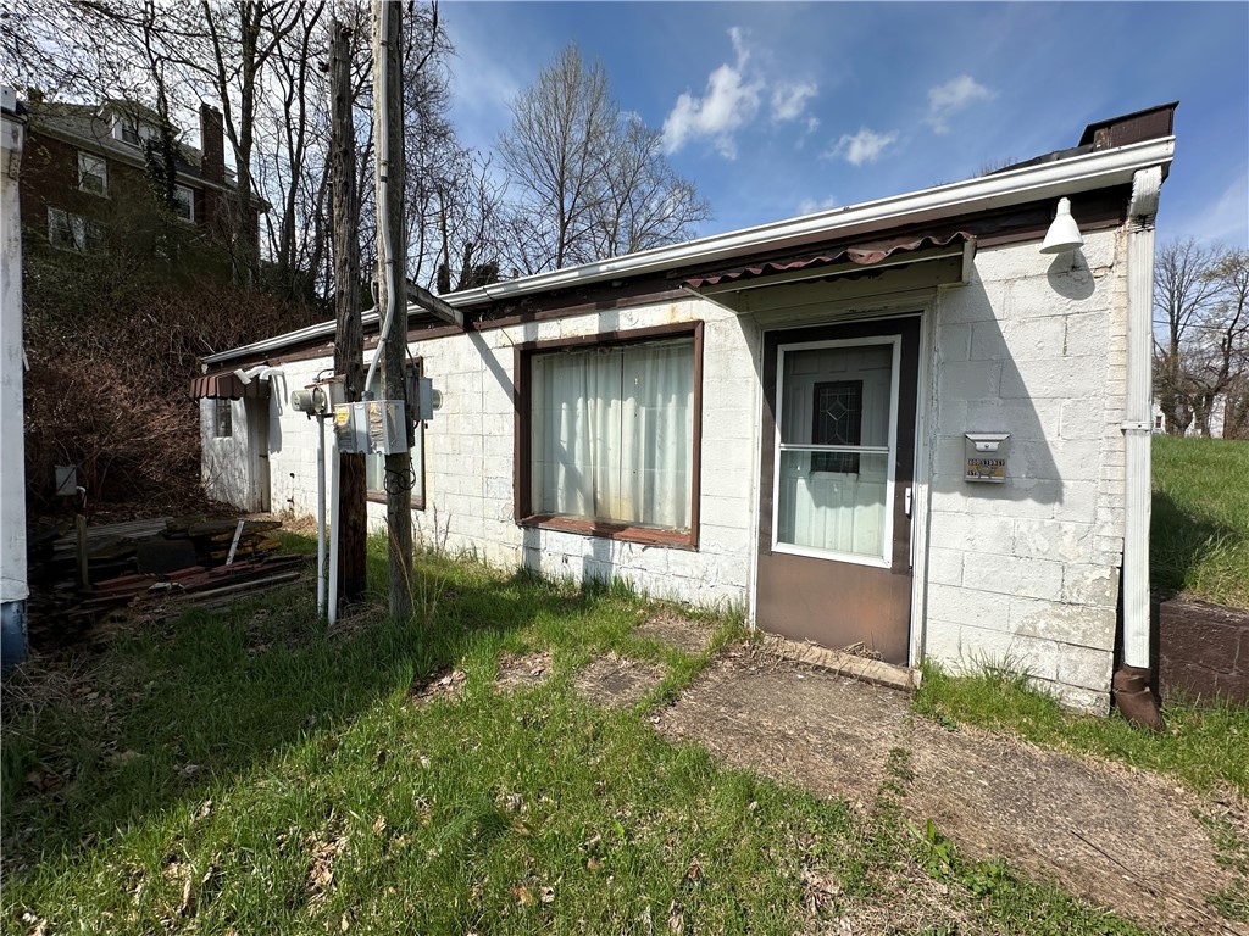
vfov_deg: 85.7
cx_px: 624
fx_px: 505
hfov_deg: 102.1
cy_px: 468
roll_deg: -1.3
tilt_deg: -1.9
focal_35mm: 14
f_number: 2.2
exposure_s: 1/3040
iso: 50
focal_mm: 2.22
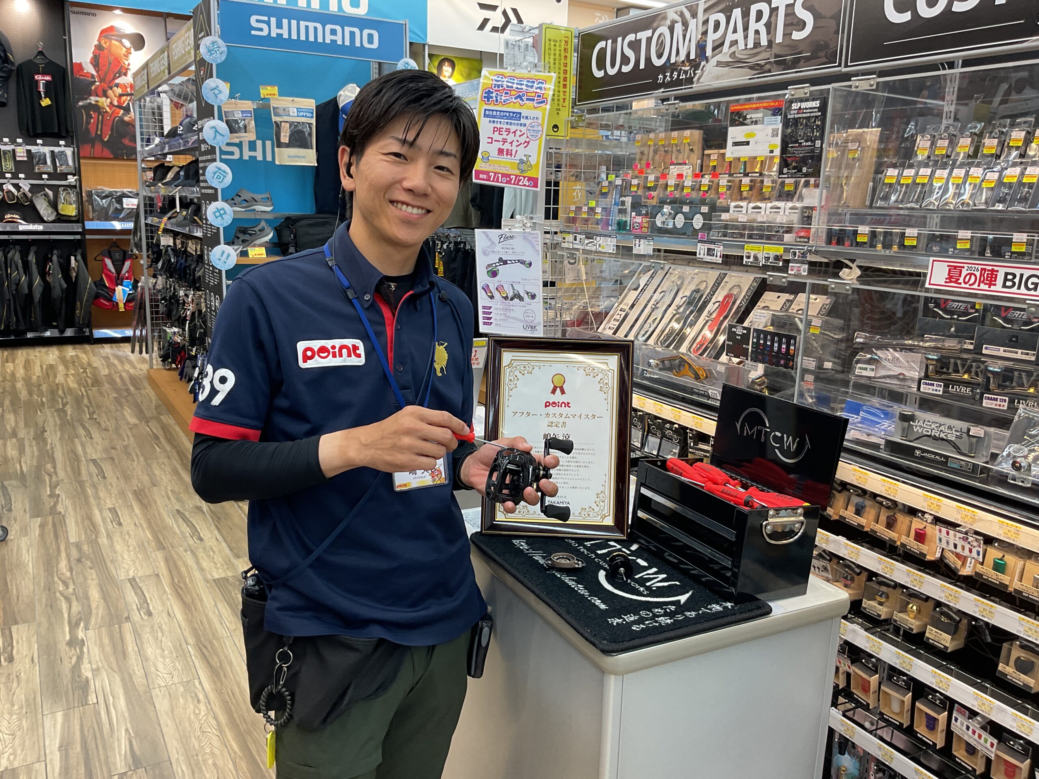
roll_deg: -1.5
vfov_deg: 48.2
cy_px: 390
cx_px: 520
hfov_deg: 61.7
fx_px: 870
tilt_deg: -13.0
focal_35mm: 29
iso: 50
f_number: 1.8
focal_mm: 3
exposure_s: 1/120
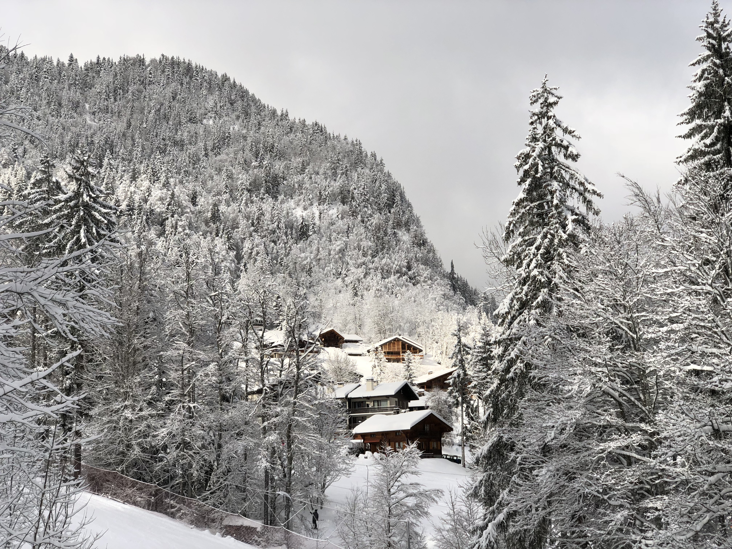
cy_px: 274
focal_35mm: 52
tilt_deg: +13.0
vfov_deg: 28.0
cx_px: 366
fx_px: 1100
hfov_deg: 36.8
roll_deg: +2.5
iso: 16
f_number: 2.4
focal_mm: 6
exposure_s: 1/1453
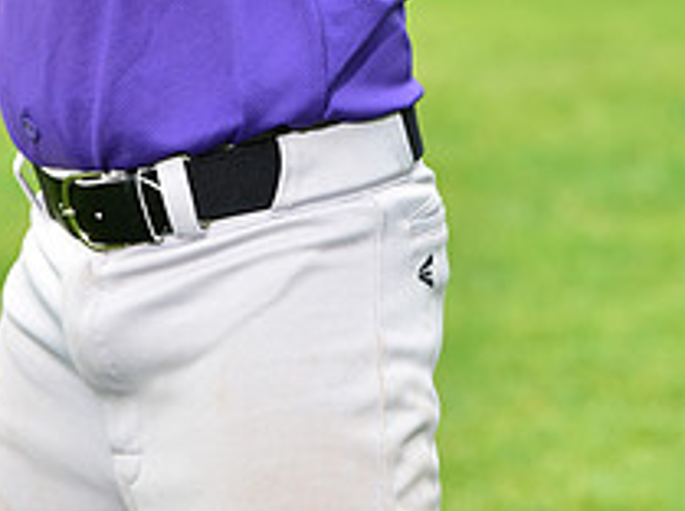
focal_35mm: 361
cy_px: -426
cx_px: 300
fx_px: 7131
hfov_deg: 5.5
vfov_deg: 4.1
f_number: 5
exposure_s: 1/250
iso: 400
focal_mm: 135
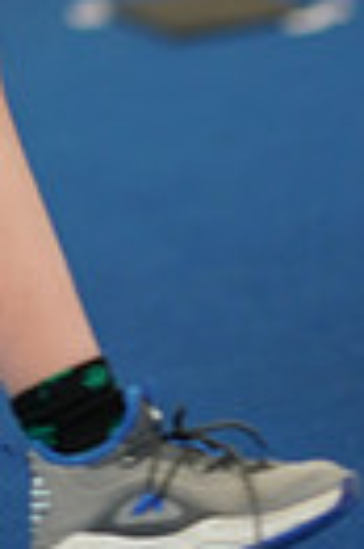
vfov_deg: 5.4
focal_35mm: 377
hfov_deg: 3.6
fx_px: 5733
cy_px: -369
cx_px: -261
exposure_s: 1/500
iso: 800
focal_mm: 85
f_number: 1.4
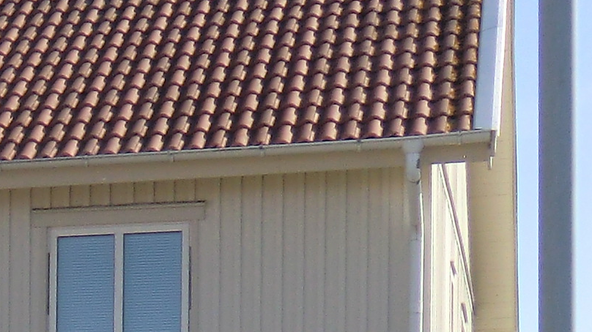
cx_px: -578
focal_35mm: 169
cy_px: 743
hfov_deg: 11.5
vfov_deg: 6.9
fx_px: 2652
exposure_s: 1/640
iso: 64
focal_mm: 5.2
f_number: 3.5
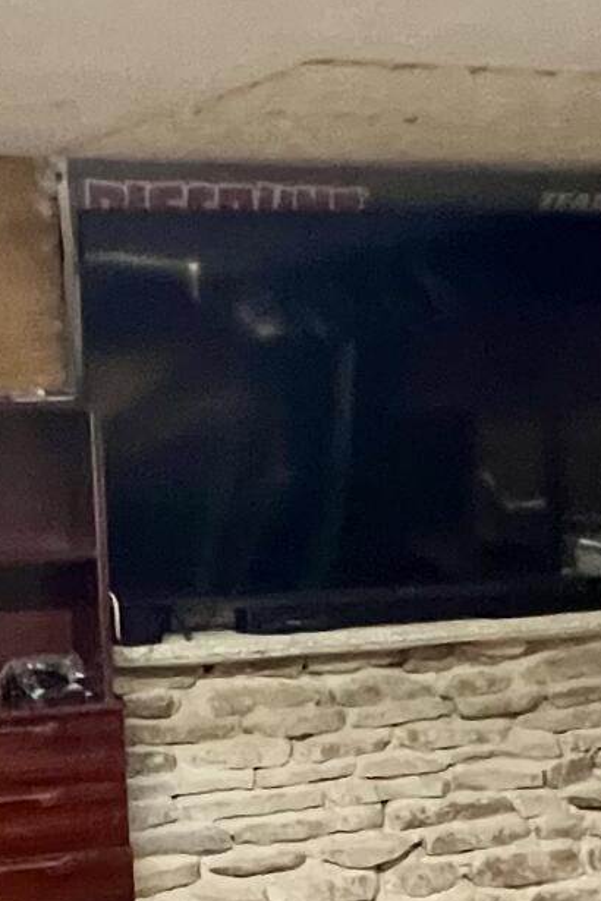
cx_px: 218
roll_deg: +1.7
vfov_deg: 29.5
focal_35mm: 66
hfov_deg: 20.6
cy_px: 776
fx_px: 1653
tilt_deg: -8.7
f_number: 1.8
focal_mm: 1.57
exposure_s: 1/60
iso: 640
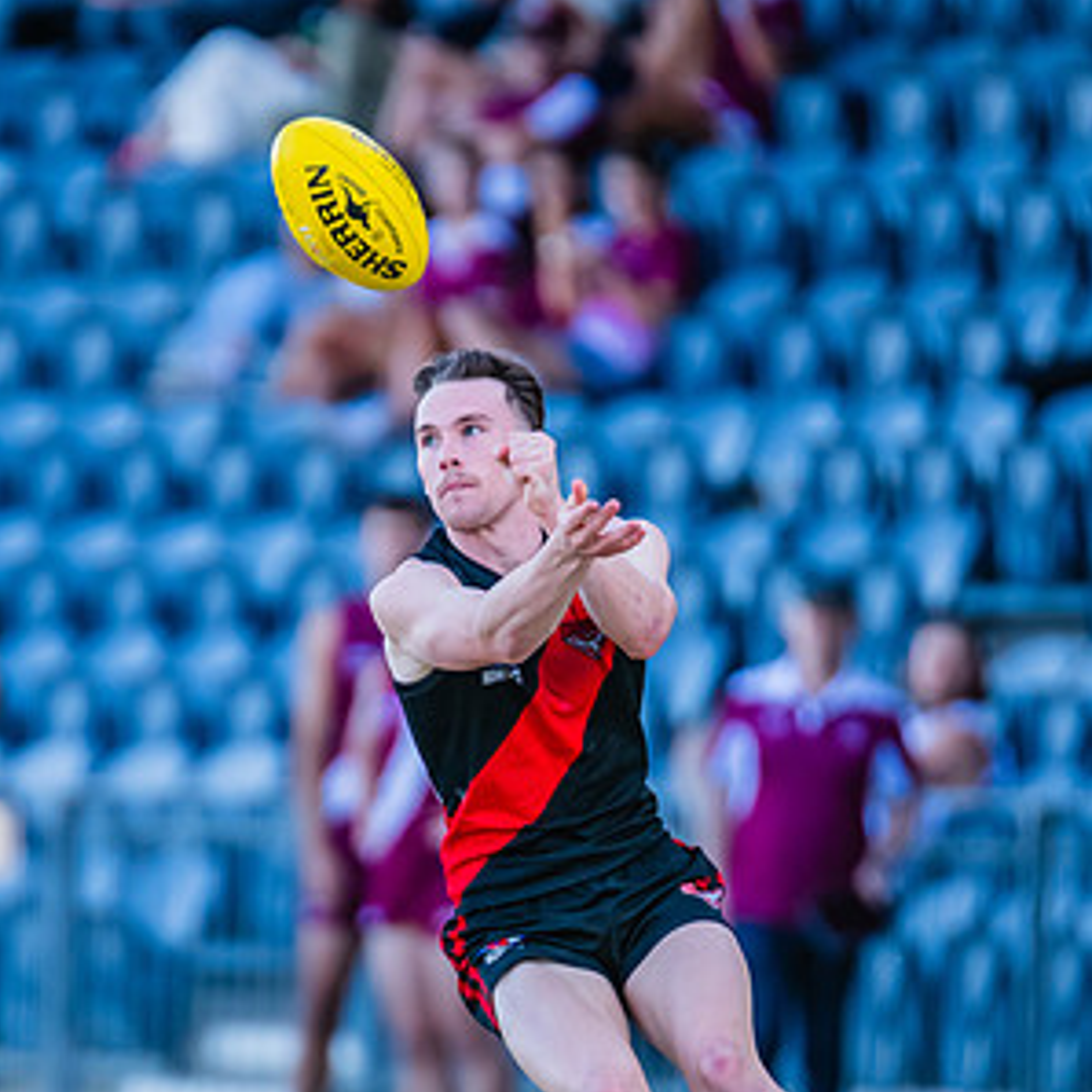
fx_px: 31871
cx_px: 391
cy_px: 768
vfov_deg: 2.0
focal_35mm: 893
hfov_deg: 2.0
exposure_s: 1/1600
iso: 1800
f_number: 4
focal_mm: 420
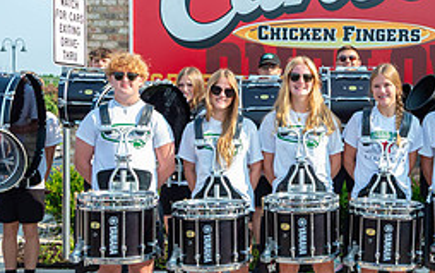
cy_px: 146
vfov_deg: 19.7
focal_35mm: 66
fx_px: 783
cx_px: 331
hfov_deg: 30.5
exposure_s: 1/2000
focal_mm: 24
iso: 1250
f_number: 8
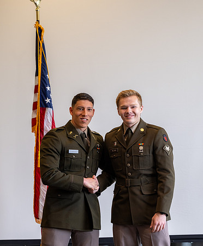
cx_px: 168
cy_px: 123
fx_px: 941
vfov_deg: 14.9
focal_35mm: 128
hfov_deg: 12.3
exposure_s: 1/200
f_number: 2.8
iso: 500
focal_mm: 92
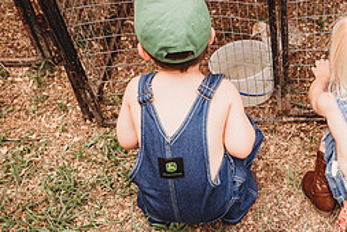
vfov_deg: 24.6
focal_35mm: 55
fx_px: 530
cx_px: 306
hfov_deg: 34.4
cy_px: 121
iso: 100
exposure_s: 1/640
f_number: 2.2
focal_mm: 24
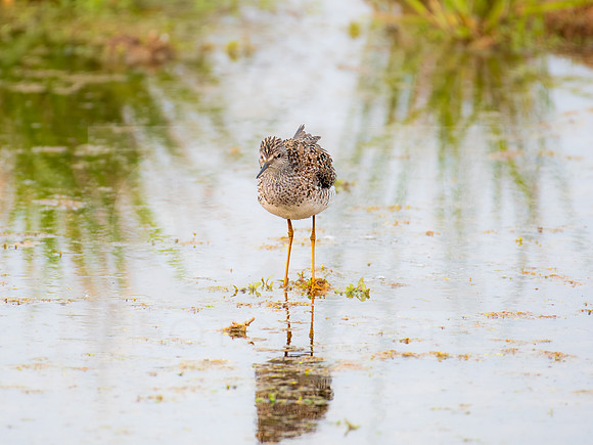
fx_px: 17386
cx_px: 257
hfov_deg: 2.0
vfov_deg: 1.5
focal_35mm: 1015
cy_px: 179
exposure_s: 1/2000
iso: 1000
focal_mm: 500
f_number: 5.6
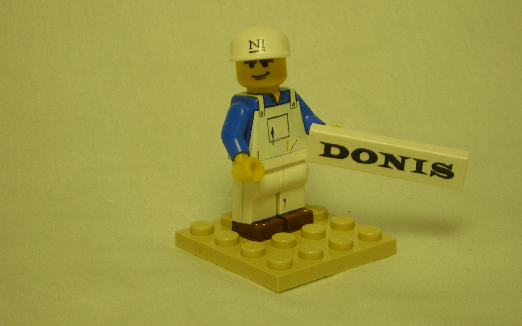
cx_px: 262
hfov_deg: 18.1
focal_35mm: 115
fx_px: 1636
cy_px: 155
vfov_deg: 11.4
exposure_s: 1/6
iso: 50
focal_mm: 14.1
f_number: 4.7
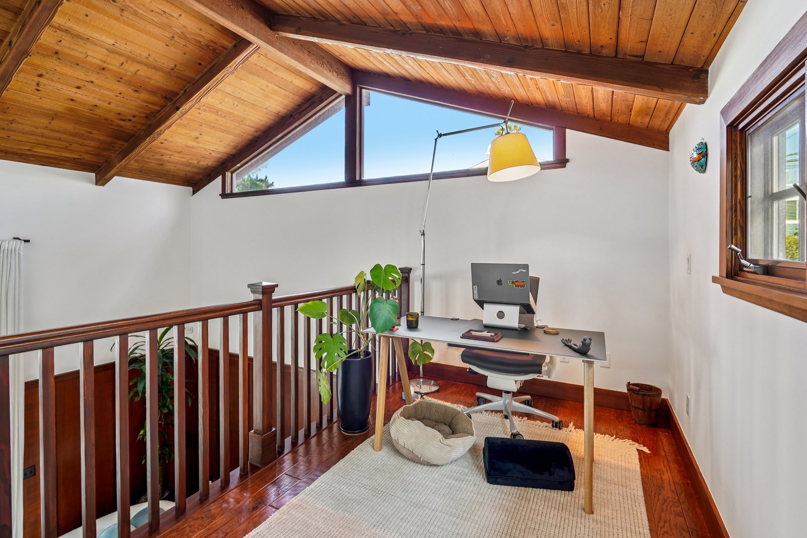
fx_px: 359
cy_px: 269
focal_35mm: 16
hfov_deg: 96.7
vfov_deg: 73.7
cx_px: 404
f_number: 8
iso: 400
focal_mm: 16
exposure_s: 1/6
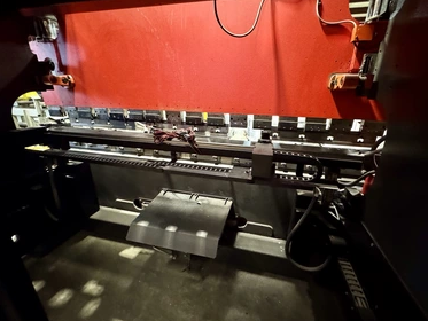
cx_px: 227
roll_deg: -1.2
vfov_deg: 81.7
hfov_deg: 98.0
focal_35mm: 15
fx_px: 186
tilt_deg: -19.9
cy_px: 151
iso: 1250
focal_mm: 2.22
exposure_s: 1/30
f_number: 2.2
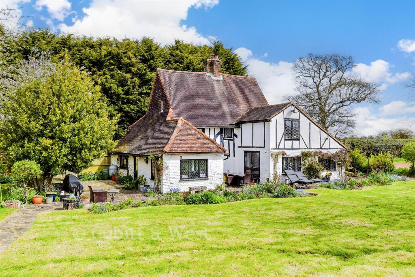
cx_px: 208
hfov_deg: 65.5
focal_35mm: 28
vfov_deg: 46.4
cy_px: 138
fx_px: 323
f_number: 8
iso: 320
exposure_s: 1/1250
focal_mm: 19
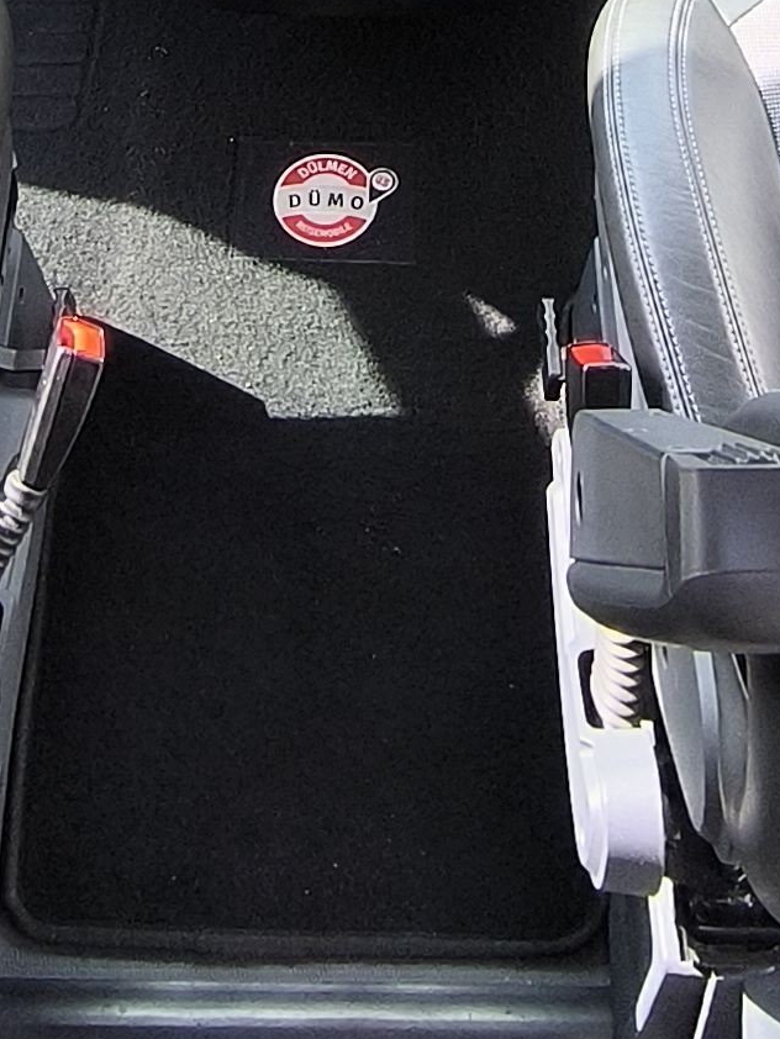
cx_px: 343
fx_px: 1862
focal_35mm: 62
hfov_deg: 23.6
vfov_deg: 24.5
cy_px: -506
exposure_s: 1/261
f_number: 2.2
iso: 50
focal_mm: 1.65
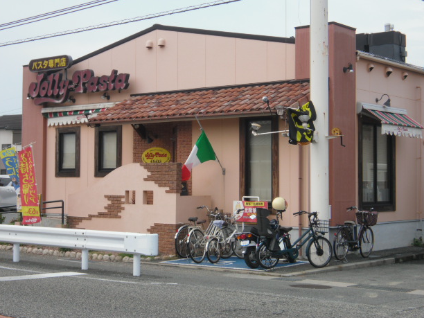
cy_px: 154
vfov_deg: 21.6
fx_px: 833
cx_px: 214
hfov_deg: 28.6
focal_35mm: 68
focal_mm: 11.7
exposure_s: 1/100
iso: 100
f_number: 5.3
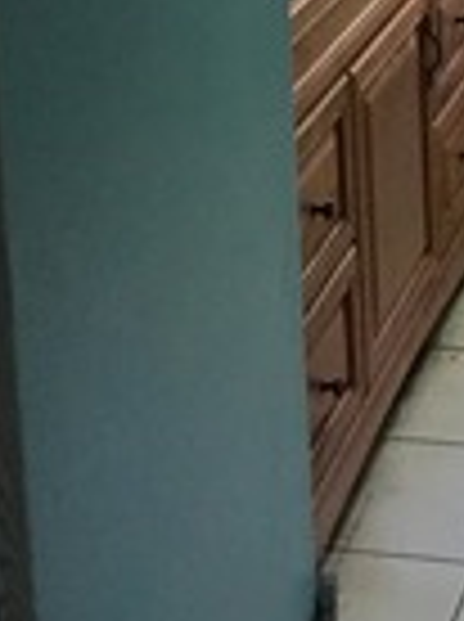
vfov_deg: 18.1
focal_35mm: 101
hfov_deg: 13.9
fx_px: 1811
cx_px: 644
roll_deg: +0.6
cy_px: -202
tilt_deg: -13.7
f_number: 2.2
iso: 200
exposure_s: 1/20
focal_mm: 4.15
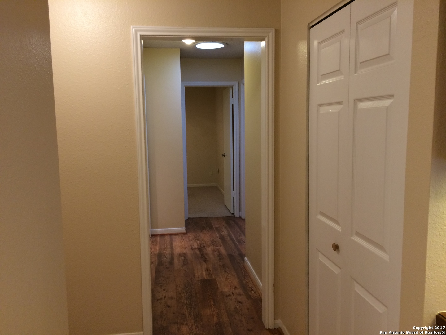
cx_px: 223
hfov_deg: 61.7
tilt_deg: -7.9
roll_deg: +1.7
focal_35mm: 29
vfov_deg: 48.2
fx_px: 374
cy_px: 168
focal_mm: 4.15
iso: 125
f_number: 2.2
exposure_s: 1/30
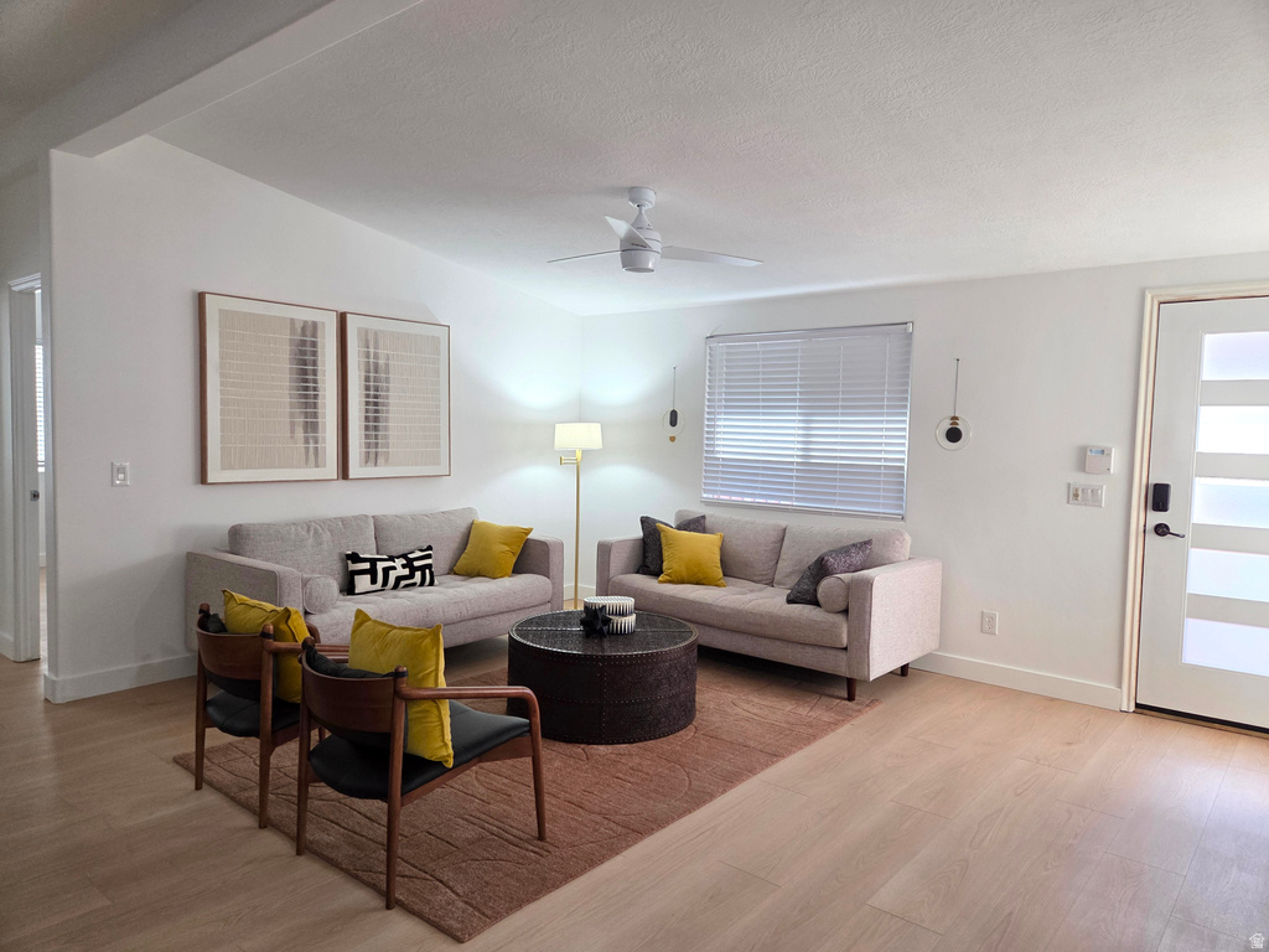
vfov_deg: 58.9
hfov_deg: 73.9
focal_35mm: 23
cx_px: 634
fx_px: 843
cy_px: 476
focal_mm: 5.4
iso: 250
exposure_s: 1/120
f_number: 1.8
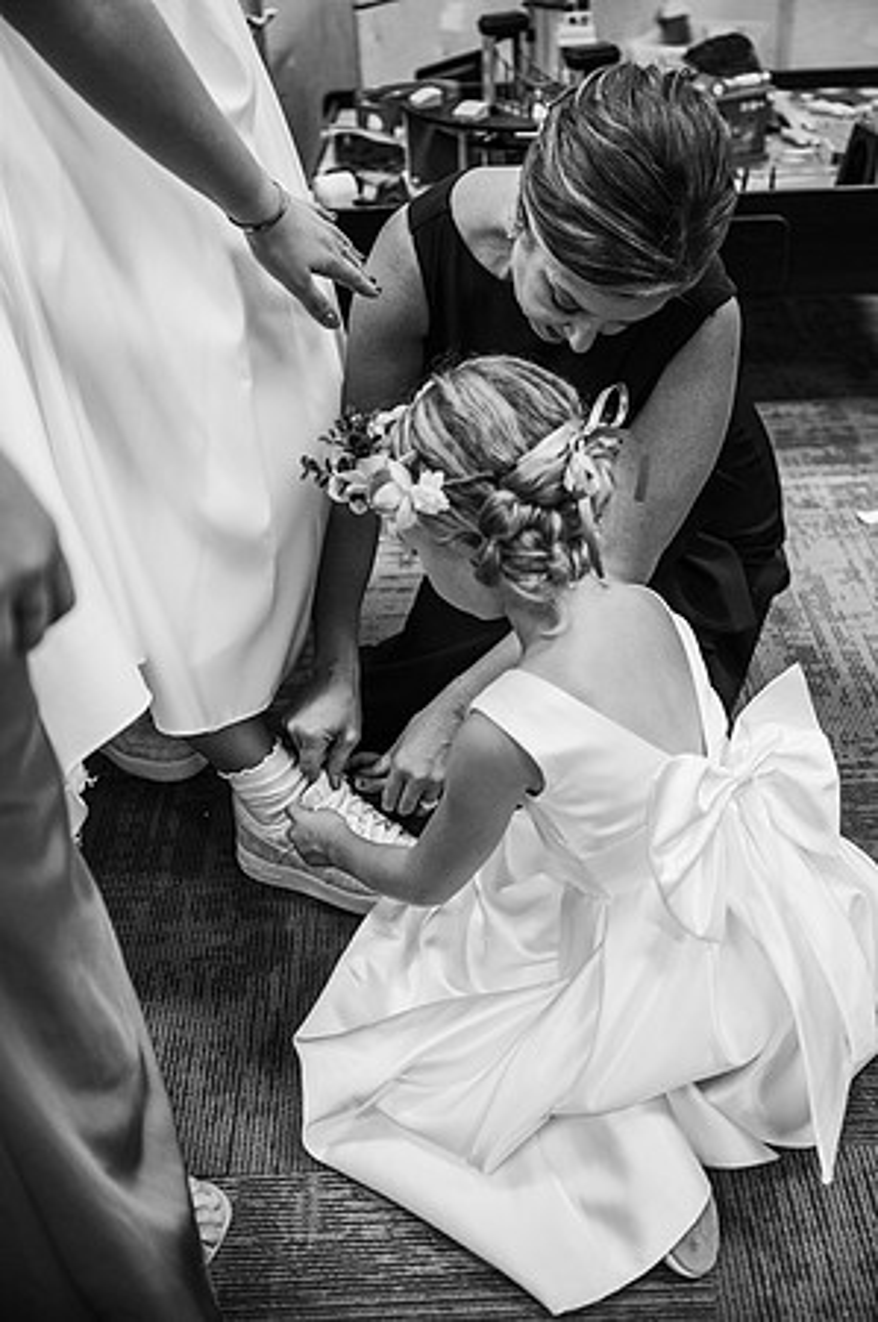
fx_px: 1540
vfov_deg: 46.4
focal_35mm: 42
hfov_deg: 31.8
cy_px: 661
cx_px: 439
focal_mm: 42
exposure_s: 1/320
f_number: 3.2
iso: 2000
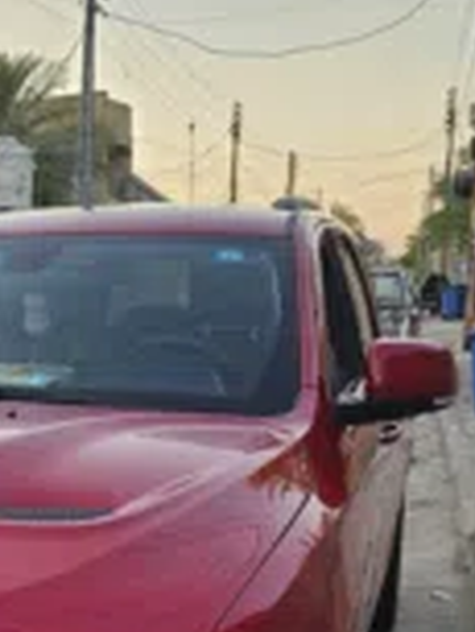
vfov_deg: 31.2
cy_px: 525
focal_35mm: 60
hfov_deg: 22.2
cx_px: -128
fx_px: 1096
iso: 32
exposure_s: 1/180
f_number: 1.7
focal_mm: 6.3
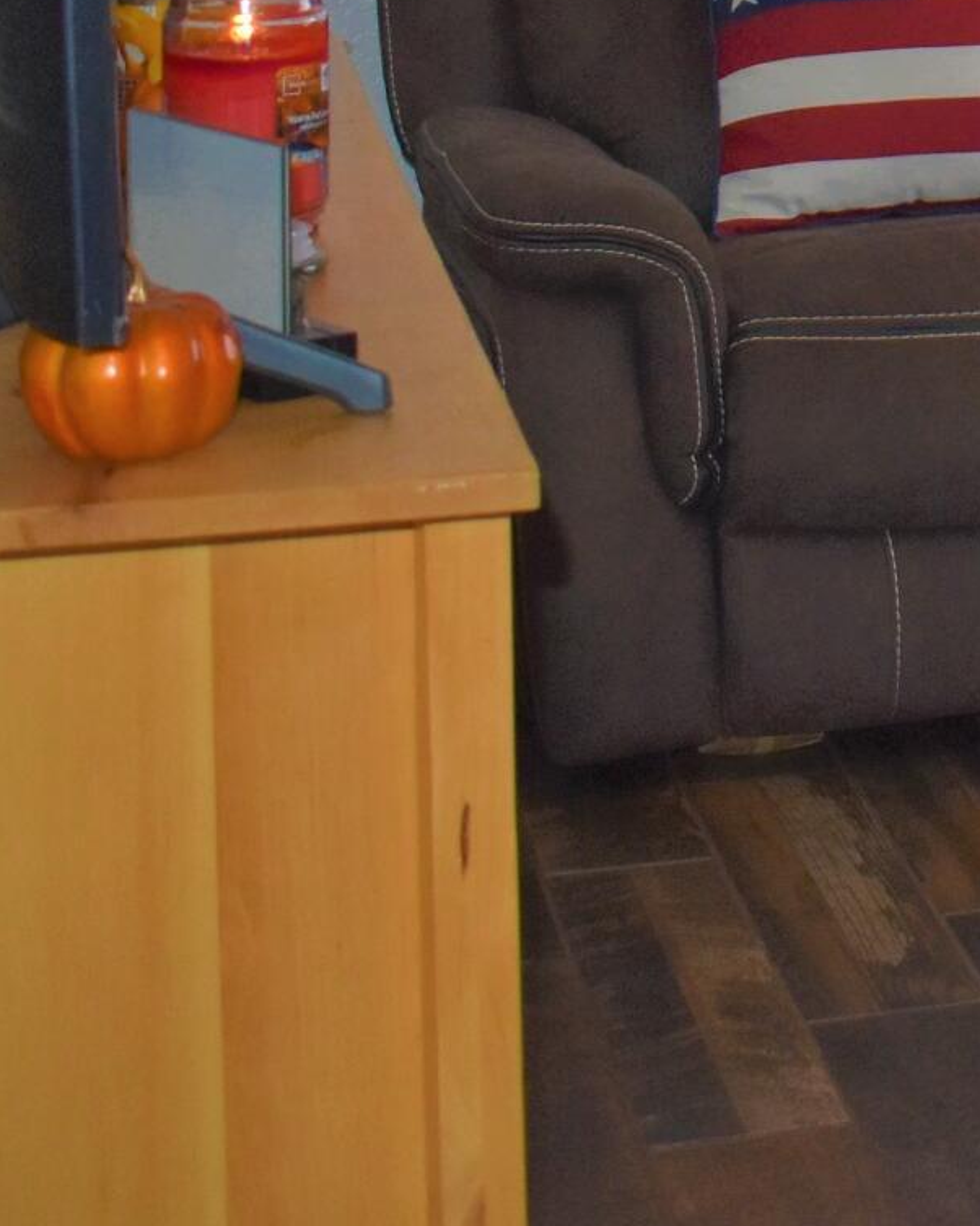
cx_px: 1760
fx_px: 3663
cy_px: -298
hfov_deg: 13.6
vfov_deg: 17.9
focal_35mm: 101
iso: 1000
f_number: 3.5
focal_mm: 18
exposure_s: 1/125
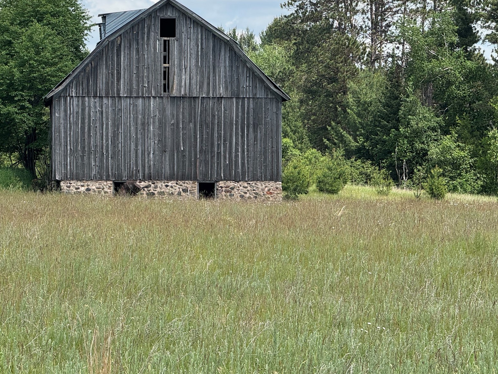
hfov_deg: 12.6
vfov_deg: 9.5
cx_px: 201
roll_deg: -0.5
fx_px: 2259
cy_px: 158
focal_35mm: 157
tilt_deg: -0.1
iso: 50
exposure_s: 1/714
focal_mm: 15.66
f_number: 2.8
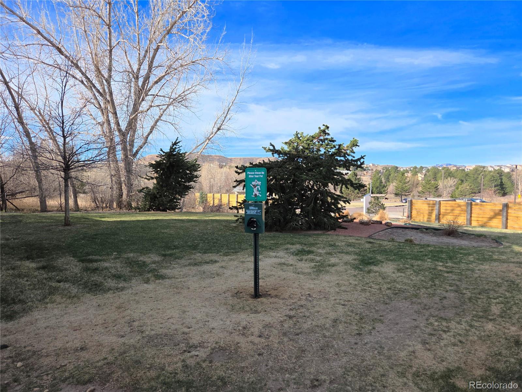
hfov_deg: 73.9
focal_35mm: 23
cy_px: 196
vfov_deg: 58.9
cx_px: 261
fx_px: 347
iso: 25
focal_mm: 5.4
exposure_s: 1/1073
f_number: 1.8
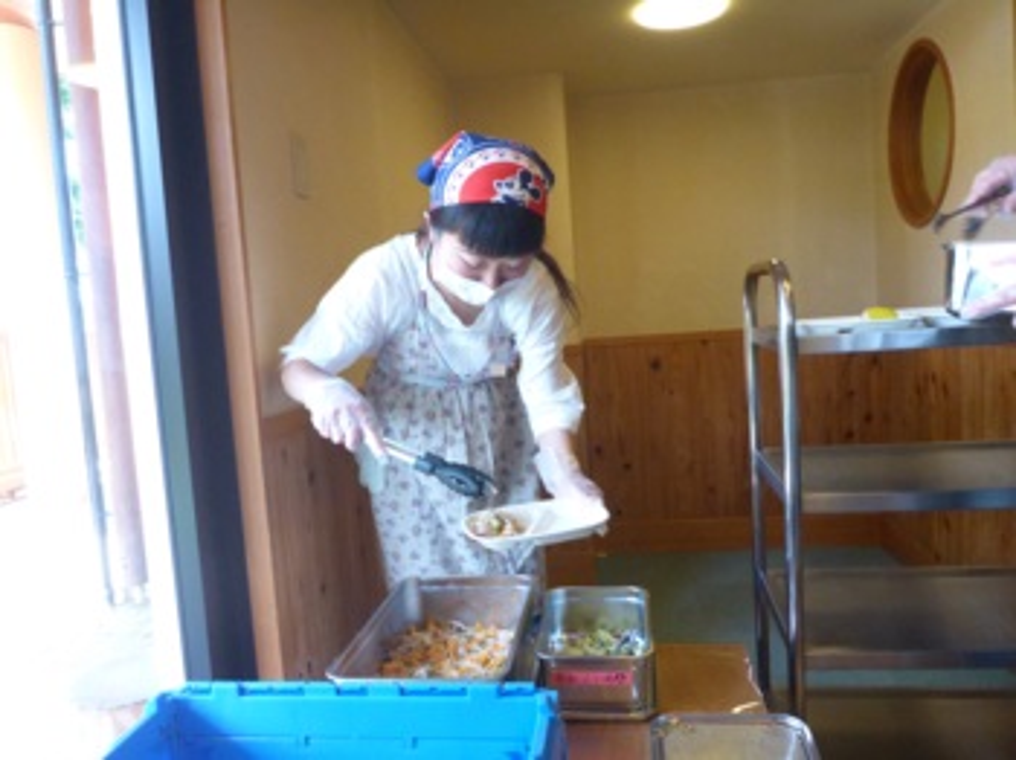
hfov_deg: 63.5
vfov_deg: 49.7
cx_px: 508
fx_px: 821
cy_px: 380
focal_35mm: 28
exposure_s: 1/125
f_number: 3.3
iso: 800
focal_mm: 4.9
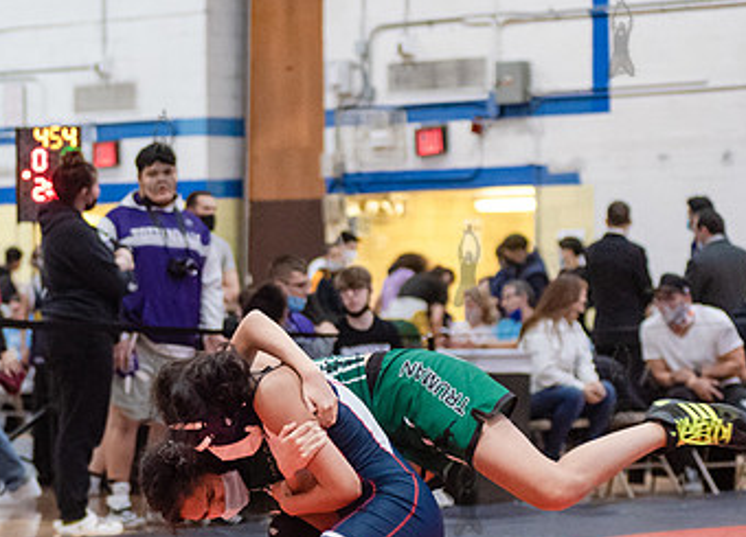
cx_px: 53
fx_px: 3506
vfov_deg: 8.8
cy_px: 385
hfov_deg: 12.0
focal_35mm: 165
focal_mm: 80
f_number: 3.5
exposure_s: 1/400
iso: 4000
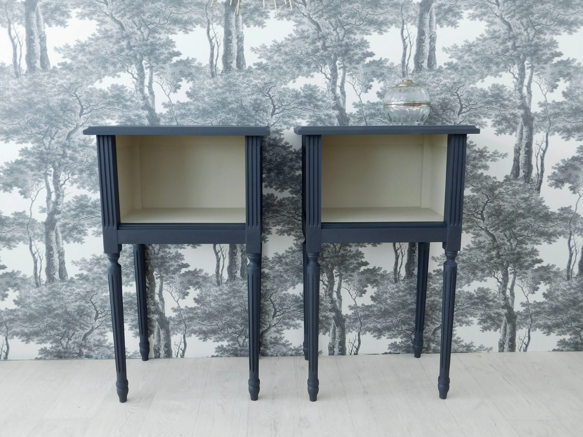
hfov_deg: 60.0
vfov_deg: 46.8
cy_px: 218
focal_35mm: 30
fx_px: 505
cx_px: 292
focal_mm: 5.3
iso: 125
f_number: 3.2
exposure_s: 1/40
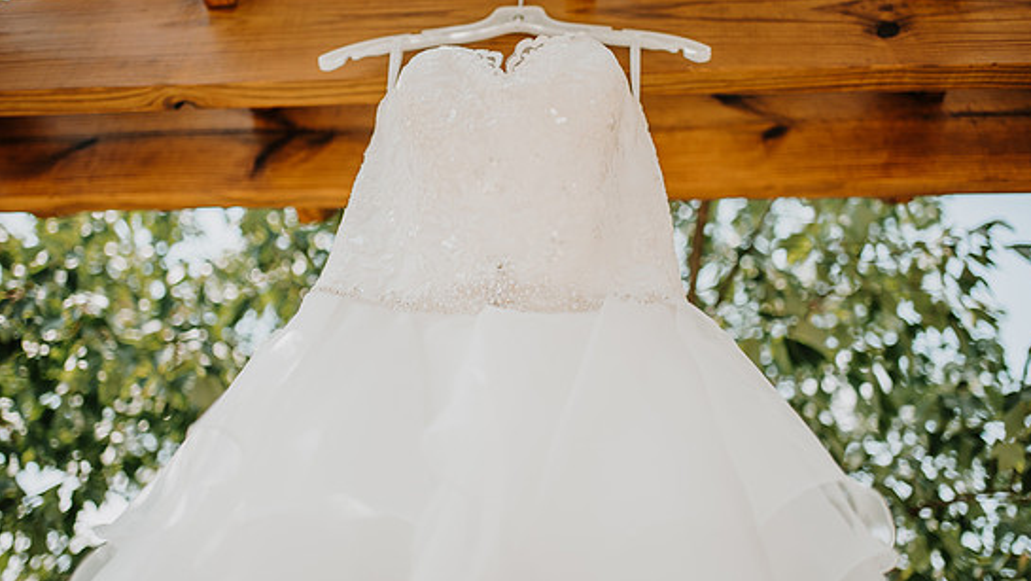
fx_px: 1067
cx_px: 503
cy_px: 287
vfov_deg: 30.5
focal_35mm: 39
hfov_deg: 51.6
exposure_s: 1/1600
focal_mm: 35
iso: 100
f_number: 1.8
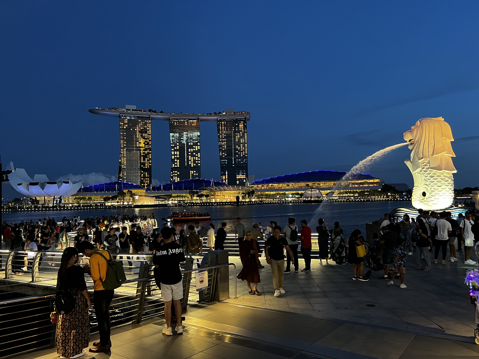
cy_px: 180
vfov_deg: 53.1
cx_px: 240
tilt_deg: +3.3
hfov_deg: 67.3
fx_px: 360
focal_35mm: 26
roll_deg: +1.9
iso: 500
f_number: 1.5
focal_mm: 5.7
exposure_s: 1/33
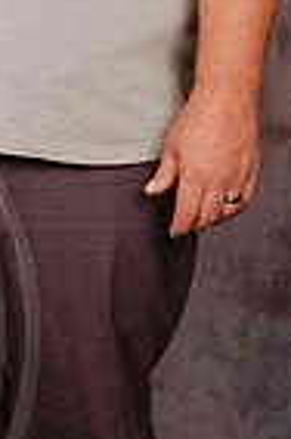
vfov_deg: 13.6
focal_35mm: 148
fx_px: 1798
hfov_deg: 9.0
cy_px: -80
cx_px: -141
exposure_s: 1/125
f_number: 10
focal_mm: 31
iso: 200
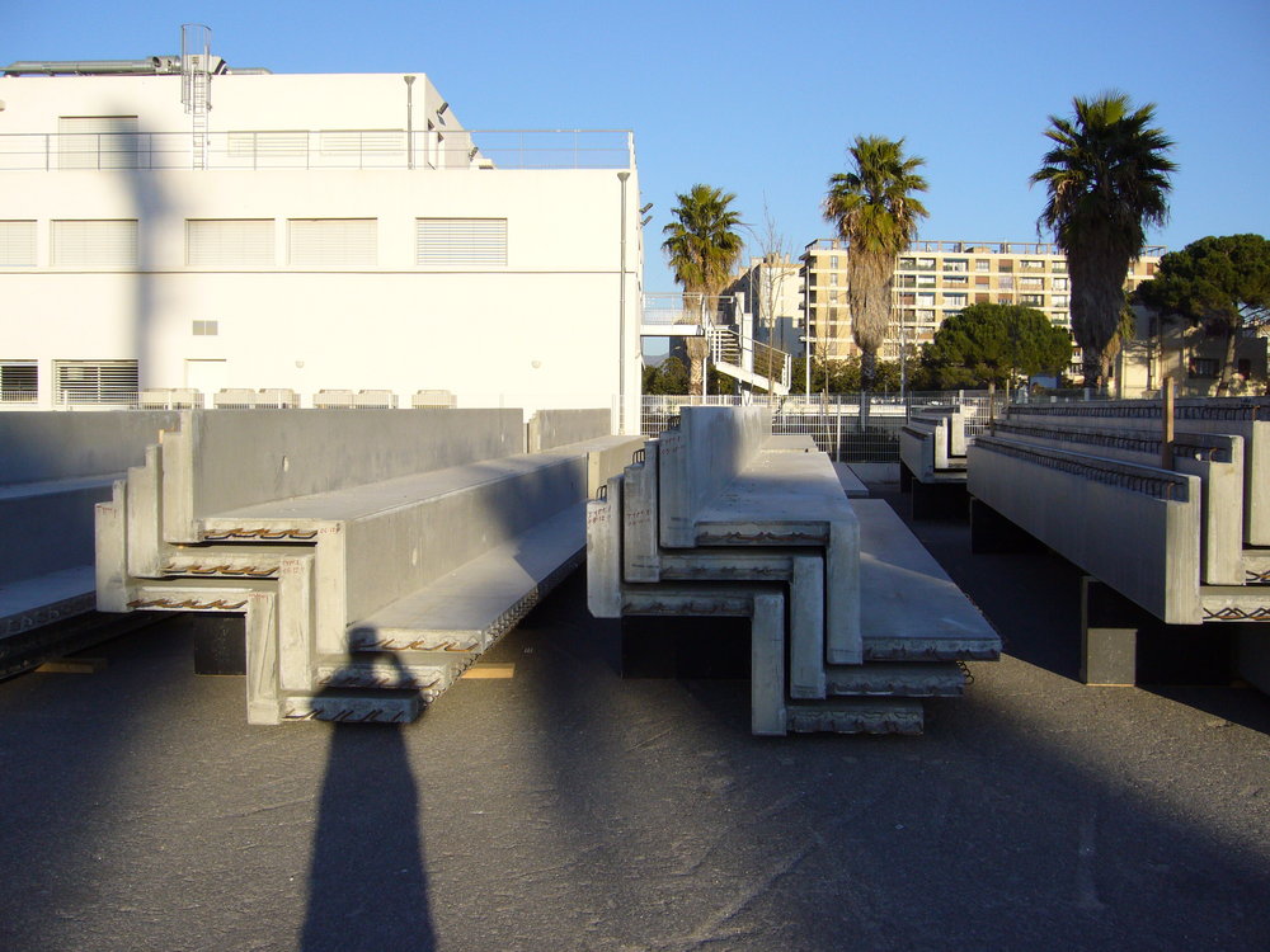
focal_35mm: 35
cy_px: 476
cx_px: 635
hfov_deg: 52.6
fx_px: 1284
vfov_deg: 40.7
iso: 80
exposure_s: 1/400
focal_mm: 5.8
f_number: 5.6
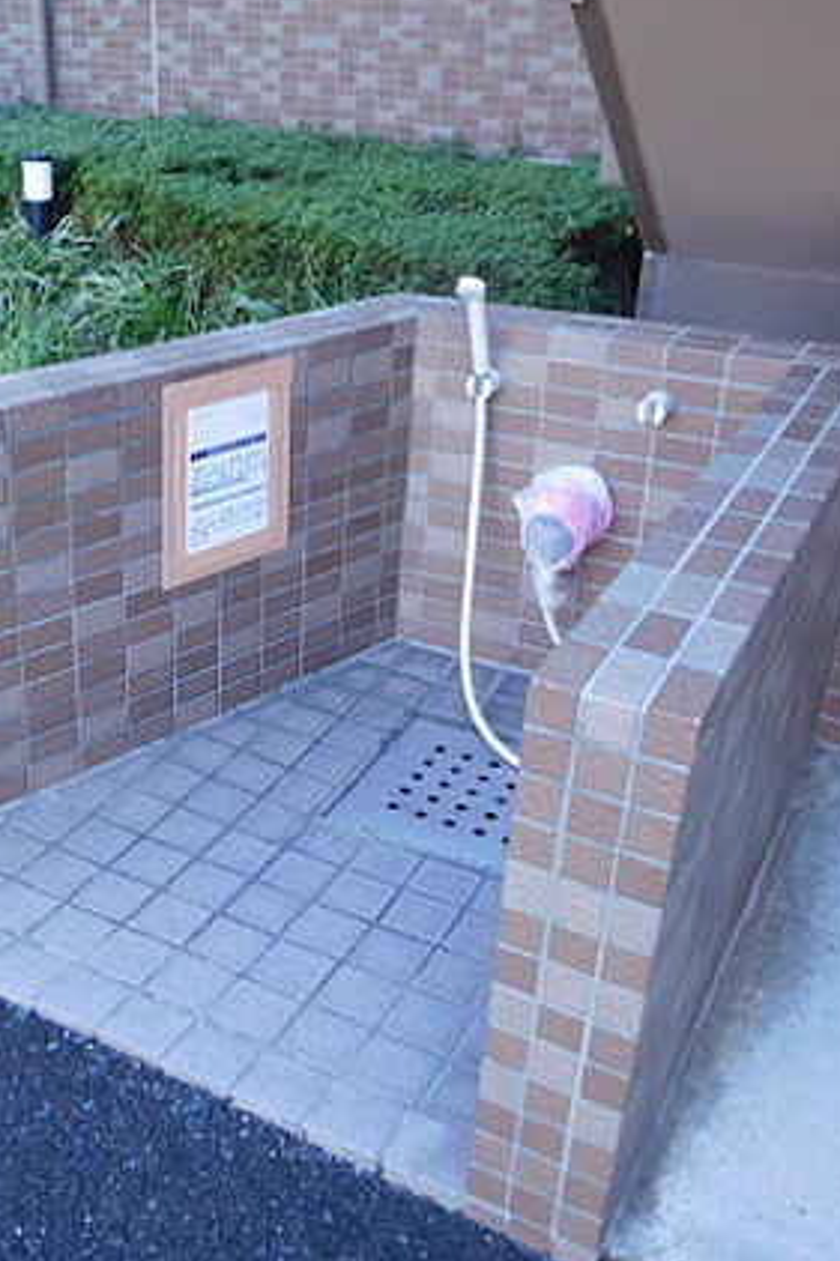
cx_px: 224
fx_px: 1296
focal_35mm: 37
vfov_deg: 51.9
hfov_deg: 35.2
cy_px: 625
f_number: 3.4
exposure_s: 1/50
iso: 125
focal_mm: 4.5
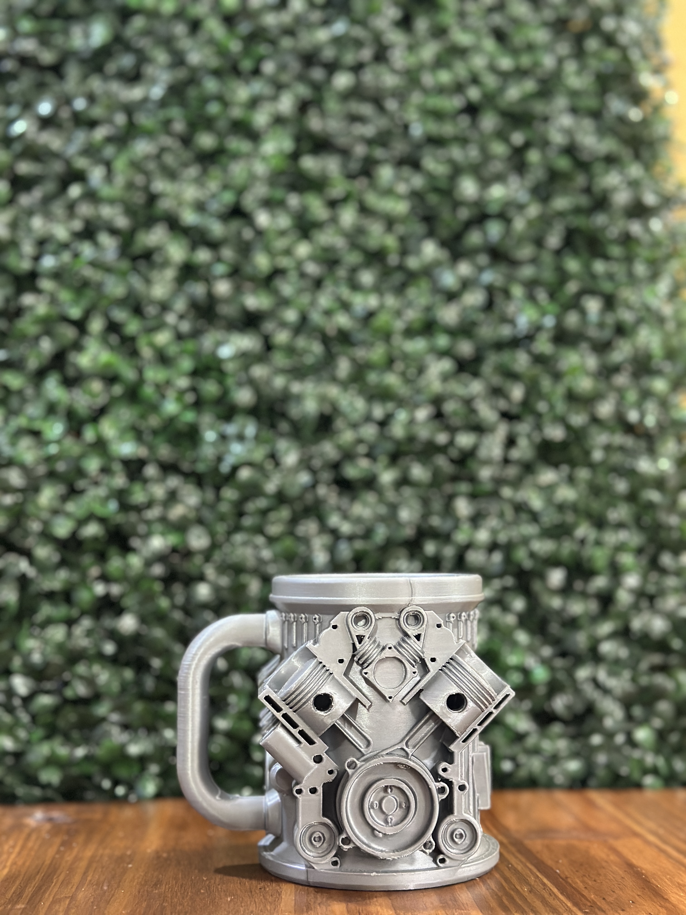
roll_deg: -0.1
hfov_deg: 30.3
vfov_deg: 39.7
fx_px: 1268
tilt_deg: +5.0
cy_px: 458
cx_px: 343
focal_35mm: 48
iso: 640
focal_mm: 6.86
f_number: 1.78
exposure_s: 1/33
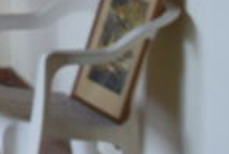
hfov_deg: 8.2
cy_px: -116
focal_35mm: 193
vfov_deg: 7.0
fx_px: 1230
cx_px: -554
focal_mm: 18
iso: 400
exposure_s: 1/125
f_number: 5.6
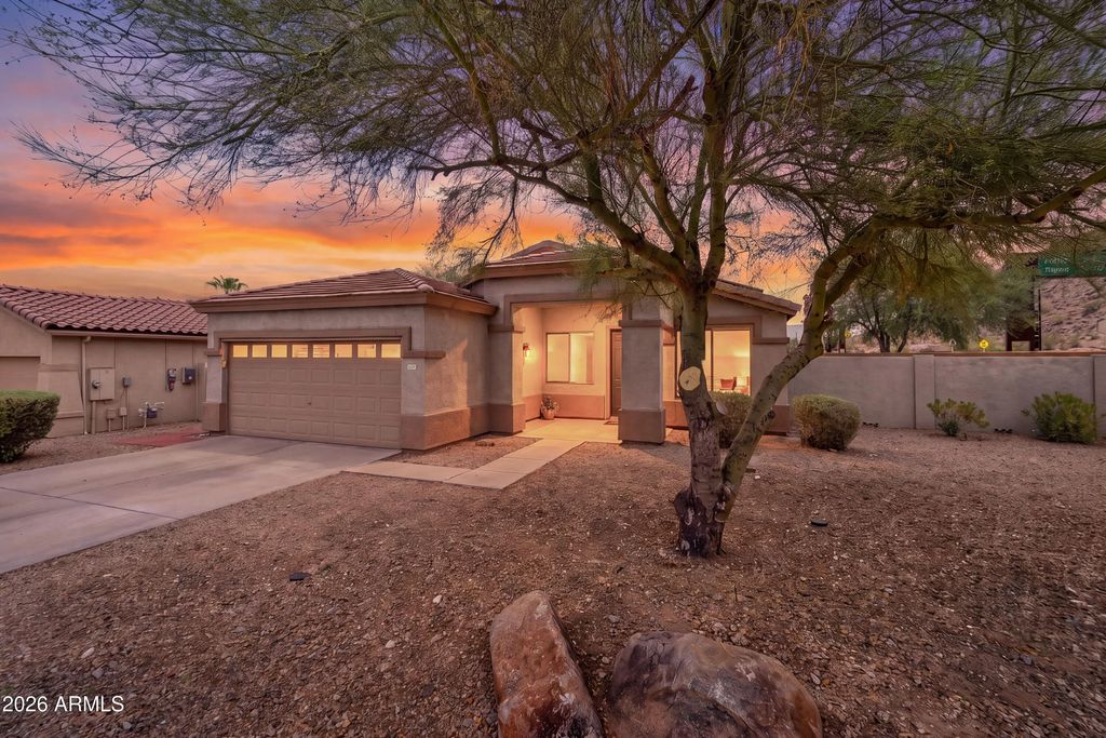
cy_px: 369
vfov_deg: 77.3
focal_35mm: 15
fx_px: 461
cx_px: 553
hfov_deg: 100.4
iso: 100
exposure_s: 1/250
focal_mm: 10
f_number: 8
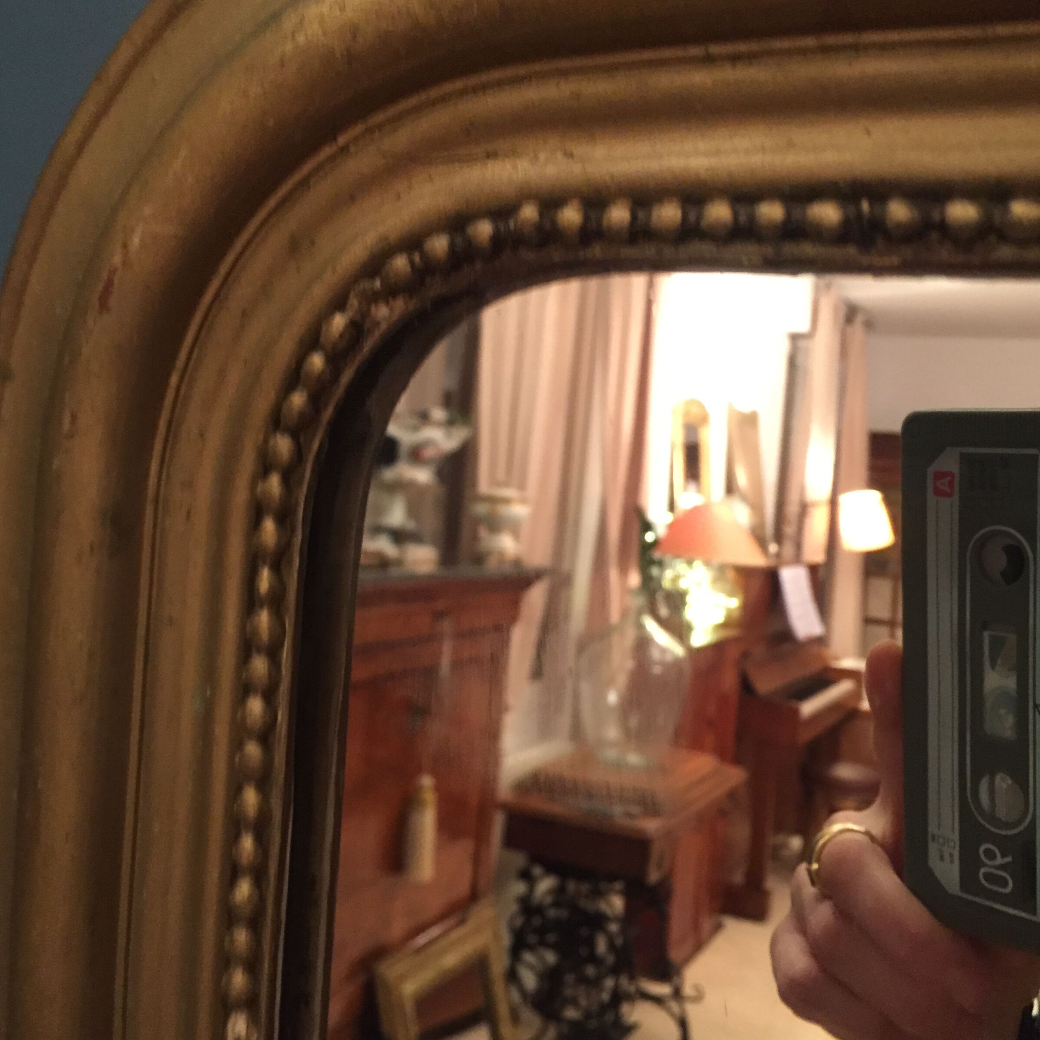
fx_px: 1190
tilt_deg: -7.5
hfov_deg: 47.2
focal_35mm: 35
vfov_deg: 47.1
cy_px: 447
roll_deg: -2.0
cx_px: 508
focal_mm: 4.15
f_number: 2.2
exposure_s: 1/25
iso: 250
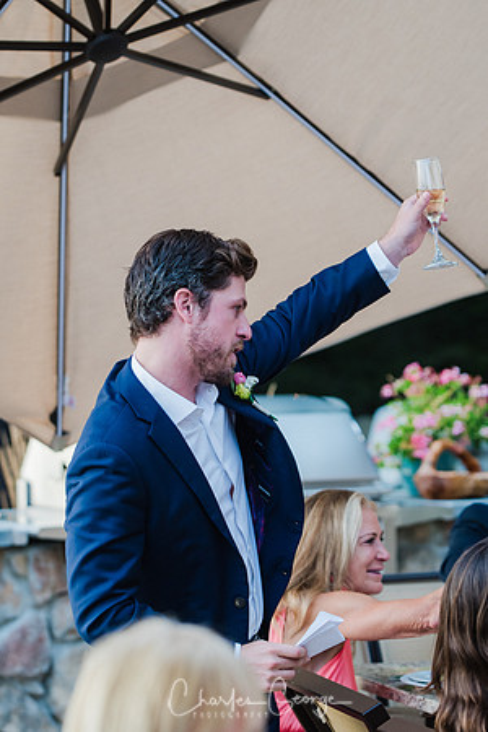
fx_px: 2745
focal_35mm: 135
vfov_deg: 15.2
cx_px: 244
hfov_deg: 10.2
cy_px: 366
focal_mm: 90
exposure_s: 1/125
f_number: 3.2
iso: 400
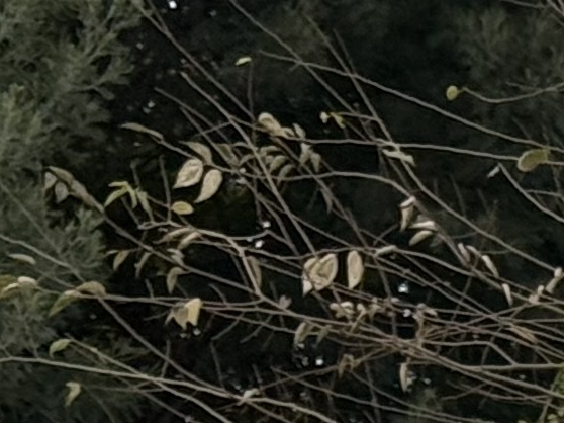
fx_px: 5651
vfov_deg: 4.1
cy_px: 1450
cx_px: 813
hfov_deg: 5.7
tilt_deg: +3.0
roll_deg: -0.3
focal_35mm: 347
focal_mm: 6.76
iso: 64
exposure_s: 1/121
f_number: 1.78
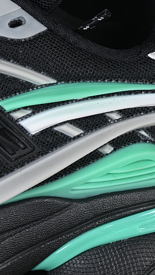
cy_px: 153
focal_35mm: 138
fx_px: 1008
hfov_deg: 8.7
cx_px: -8
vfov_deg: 15.6
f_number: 6.3
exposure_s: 1/50
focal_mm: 50
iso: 160
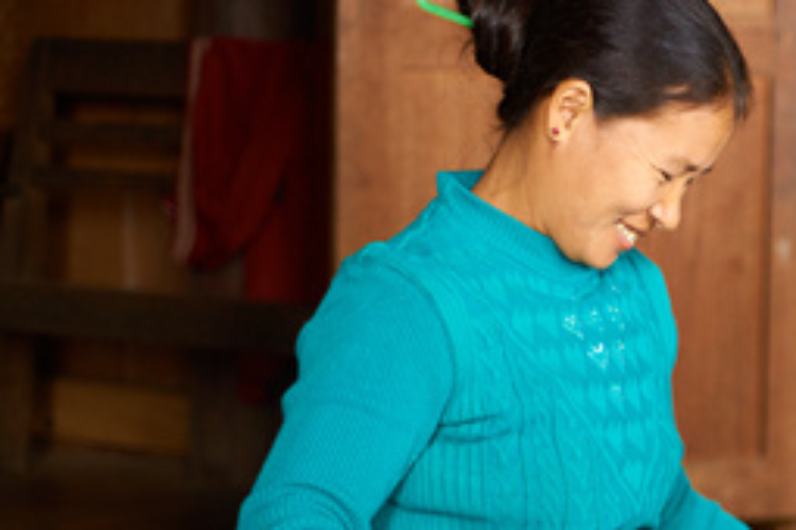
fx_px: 3029
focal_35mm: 137
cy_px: 628
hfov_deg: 14.3
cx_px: 1077
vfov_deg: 9.9
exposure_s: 1/60
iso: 400
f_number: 2
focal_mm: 50
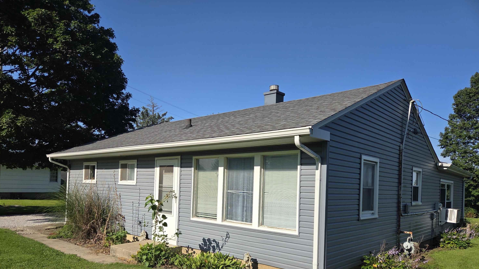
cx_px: 232
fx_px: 330
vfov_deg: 43.6
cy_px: 183
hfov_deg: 71.9
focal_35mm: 26
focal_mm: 5.4
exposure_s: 1/5399
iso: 80
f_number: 1.8
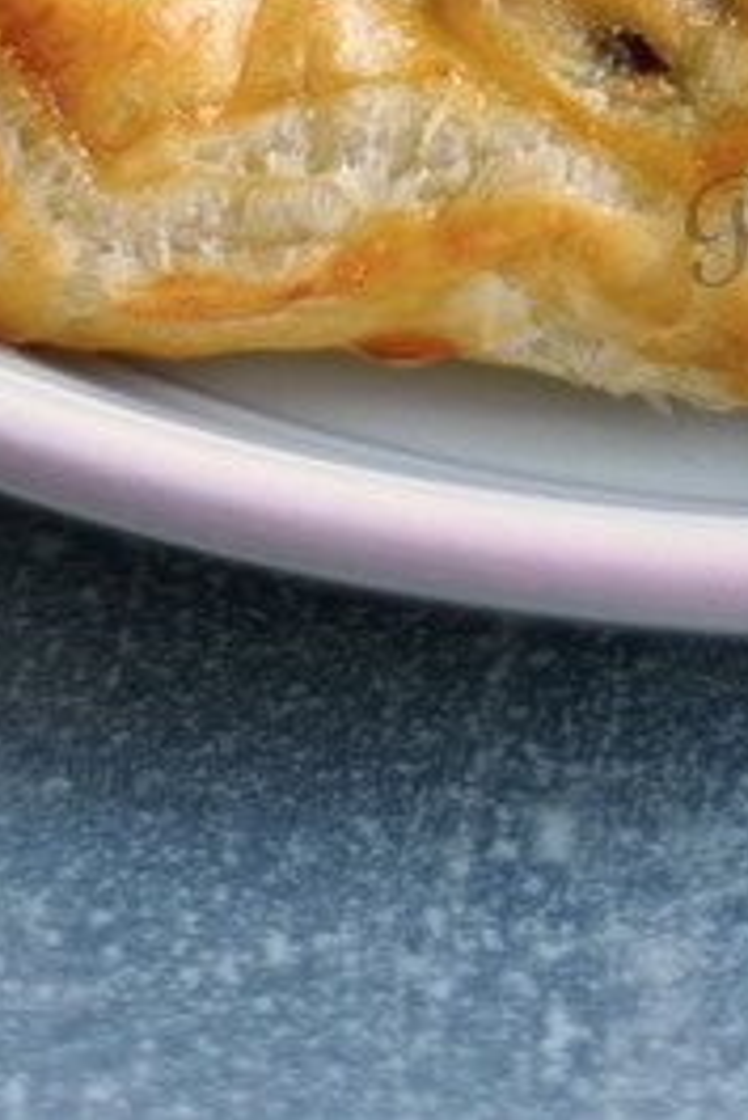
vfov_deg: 7.9
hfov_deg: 5.4
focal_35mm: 254
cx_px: 1061
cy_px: -776
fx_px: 7905
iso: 100
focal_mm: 50
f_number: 2
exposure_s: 1/80
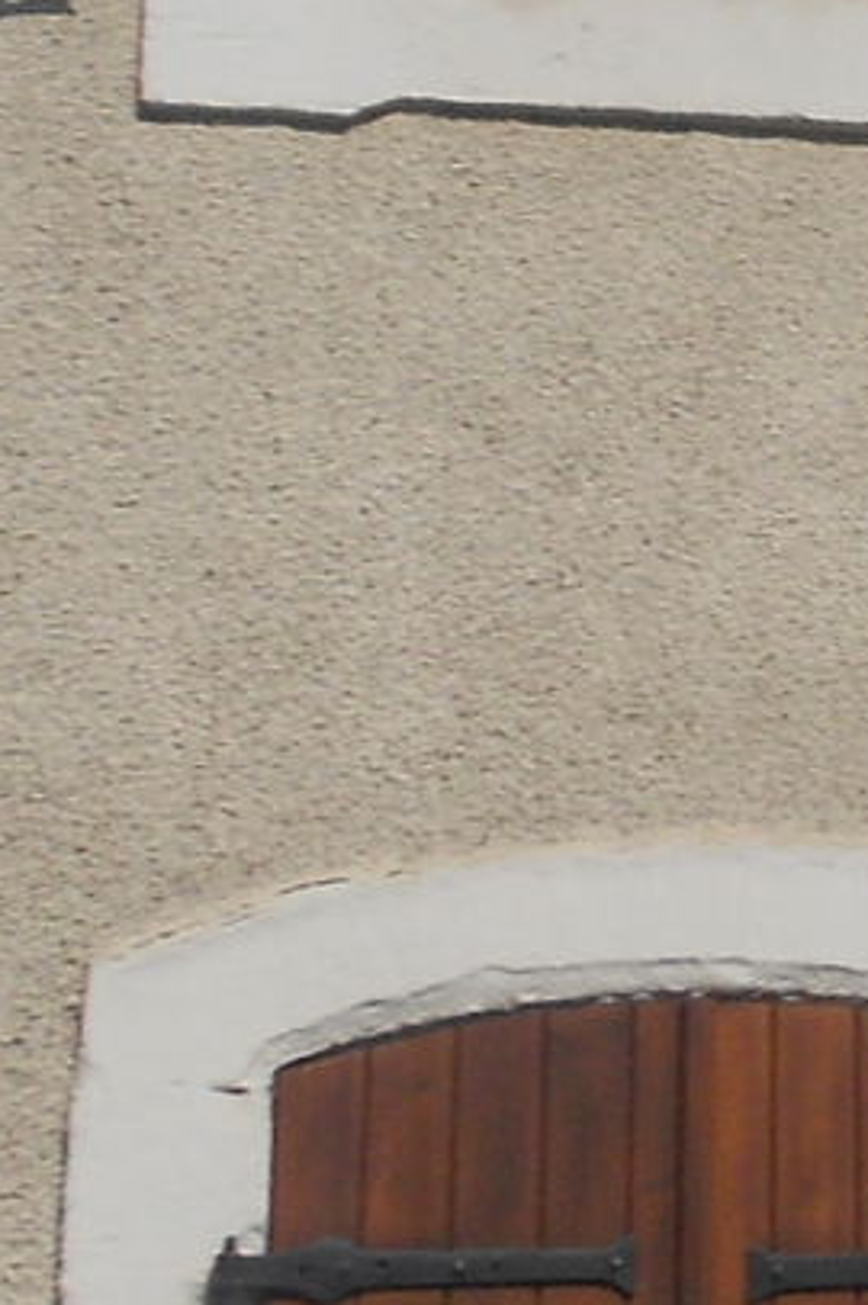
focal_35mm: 128
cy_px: 22
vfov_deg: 15.7
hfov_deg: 9.2
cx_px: 2305
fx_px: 4637
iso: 80
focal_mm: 4.6
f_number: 8
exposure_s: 1/320
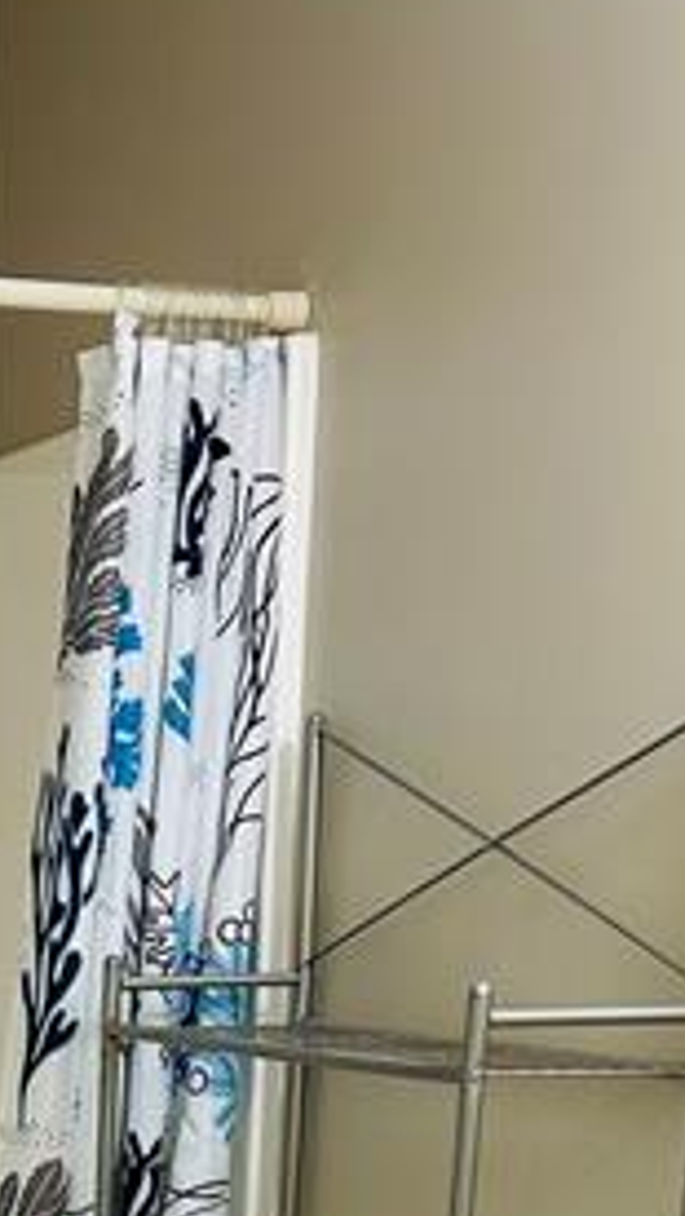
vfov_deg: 23.8
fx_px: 2547
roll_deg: -1.3
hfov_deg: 14.7
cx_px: -194
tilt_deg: -15.7
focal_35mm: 79
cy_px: 1565
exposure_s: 1/120
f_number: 1.5
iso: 125
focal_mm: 5.7
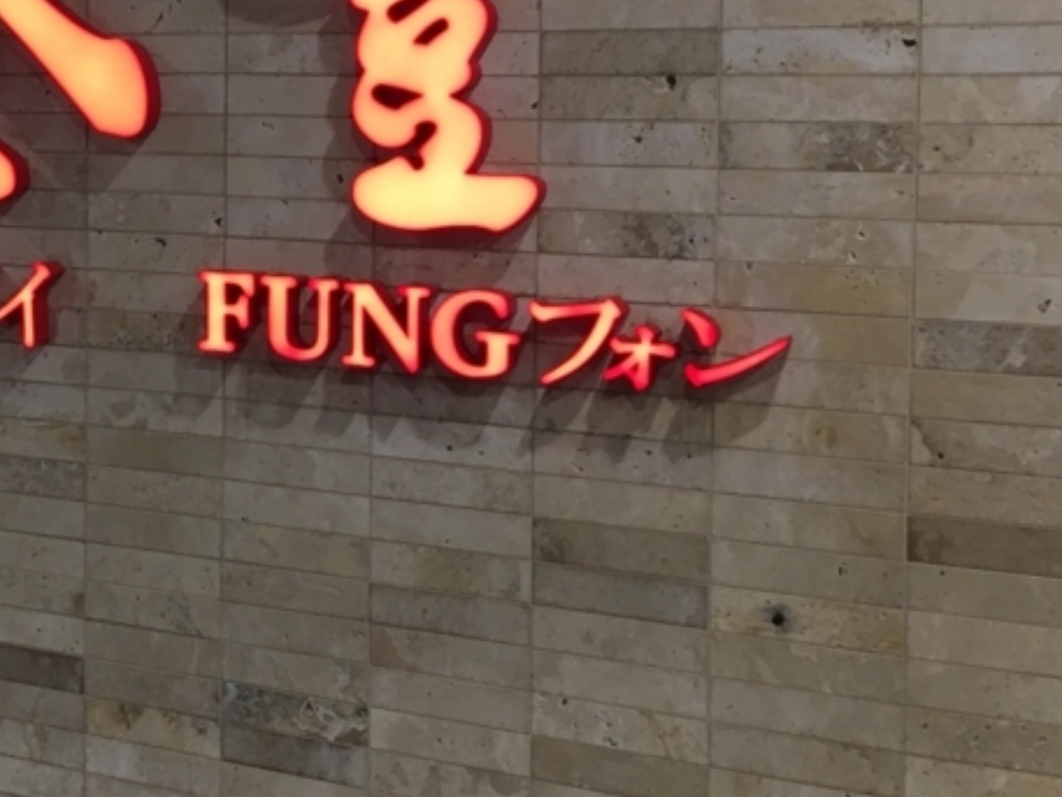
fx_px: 1995
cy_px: 179
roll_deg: -0.3
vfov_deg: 22.3
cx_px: 40
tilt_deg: -2.7
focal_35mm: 65
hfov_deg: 28.3
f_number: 2.2
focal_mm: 4.15
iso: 64
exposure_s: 1/30
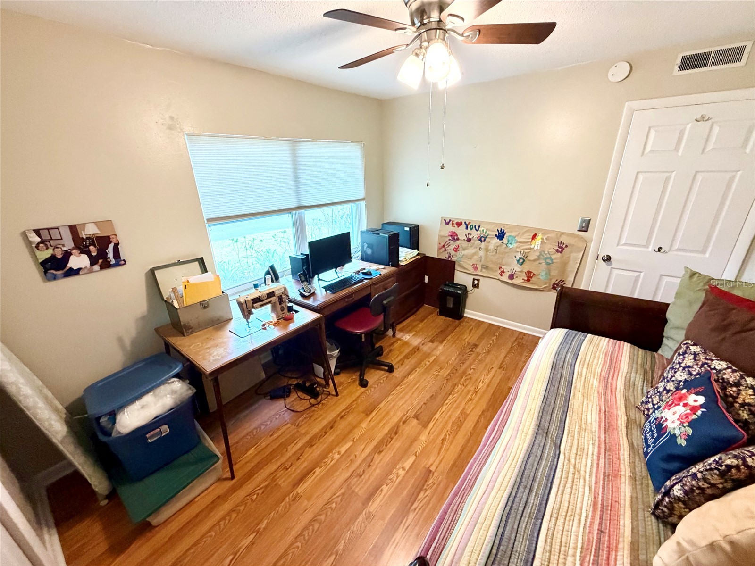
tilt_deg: -21.2
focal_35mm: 14
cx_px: 378
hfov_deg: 102.1
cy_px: 283
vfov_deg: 85.7
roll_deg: +1.9
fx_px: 305
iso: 400
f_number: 2.2
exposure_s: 1/60
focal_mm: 2.22
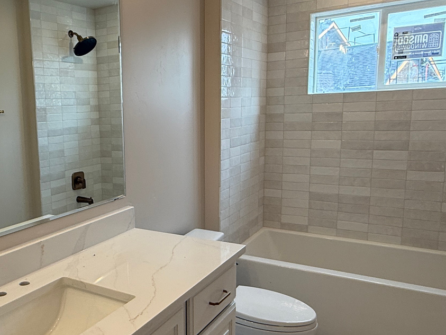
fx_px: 438
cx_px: 115
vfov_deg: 41.7
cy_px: 183
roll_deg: +2.7
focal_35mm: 34
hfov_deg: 51.8
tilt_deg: -9.5
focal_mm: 2.22
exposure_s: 1/120
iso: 64
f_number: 2.2
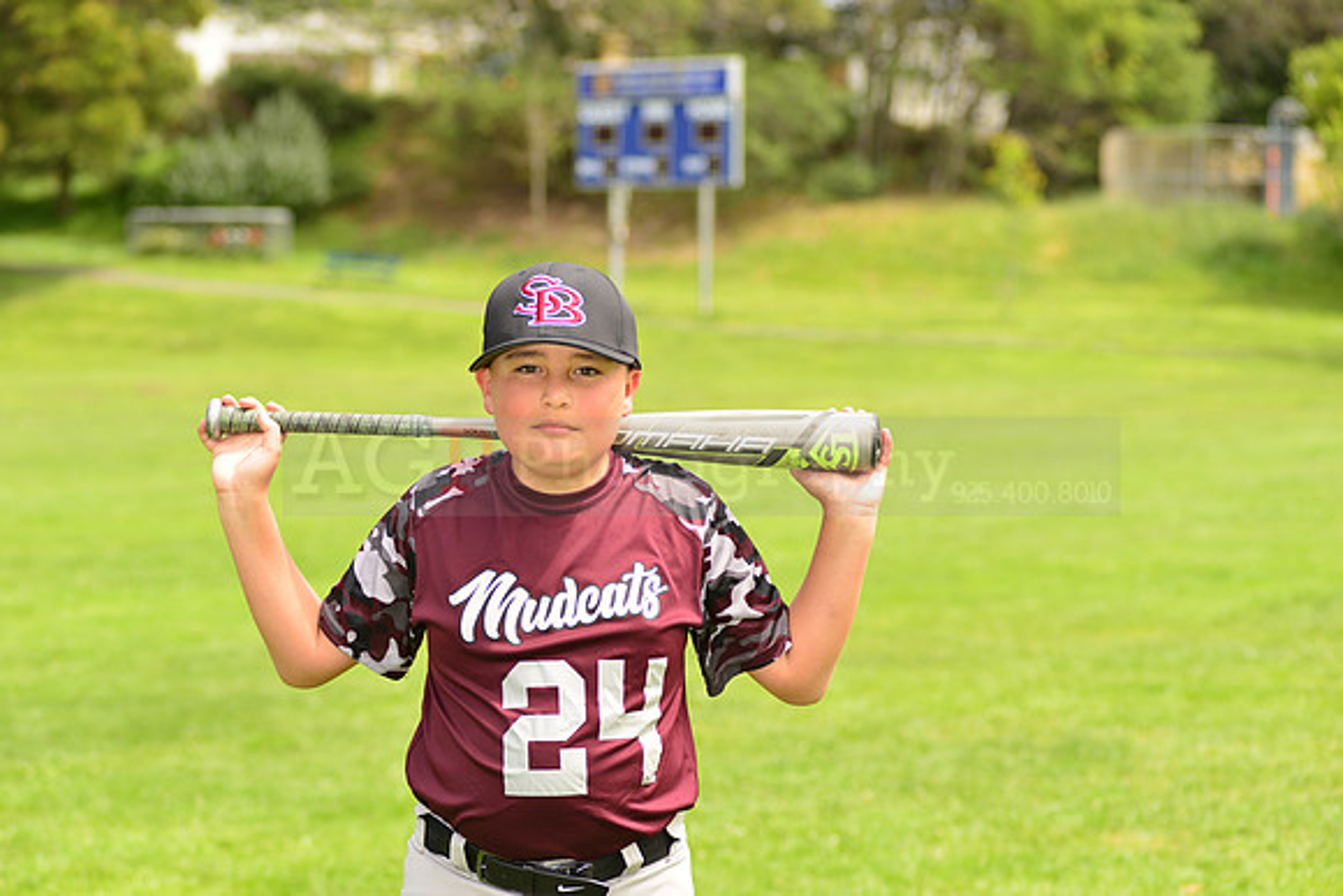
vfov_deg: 14.4
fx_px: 3545
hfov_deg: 21.5
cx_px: 672
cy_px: 448
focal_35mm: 95
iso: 100
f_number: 5
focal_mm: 95
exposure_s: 1/250
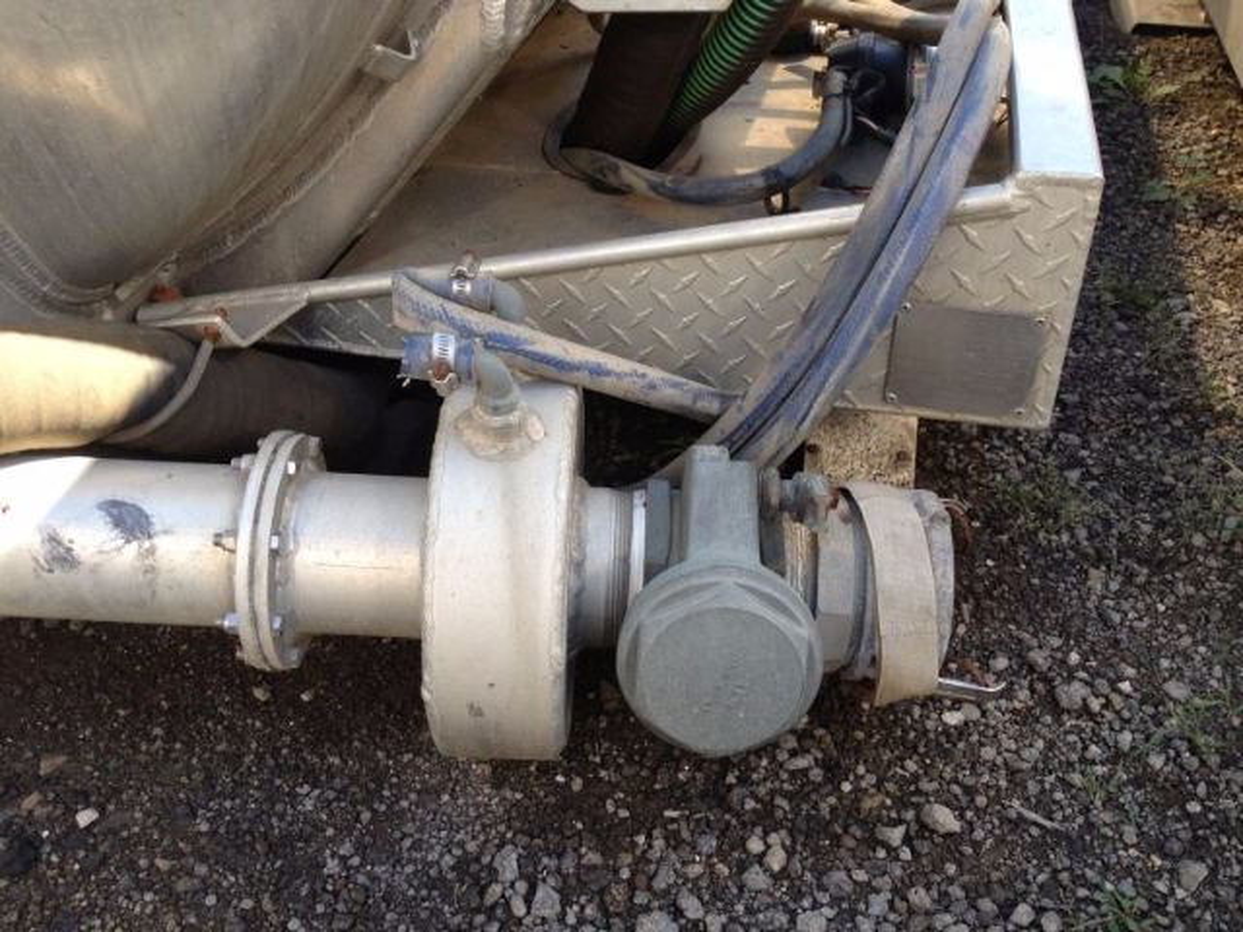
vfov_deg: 40.7
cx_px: 622
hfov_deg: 52.6
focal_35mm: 35
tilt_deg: -37.5
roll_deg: +2.7
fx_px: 1257
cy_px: 466
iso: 50
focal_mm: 4.28
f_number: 2.4
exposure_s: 1/215
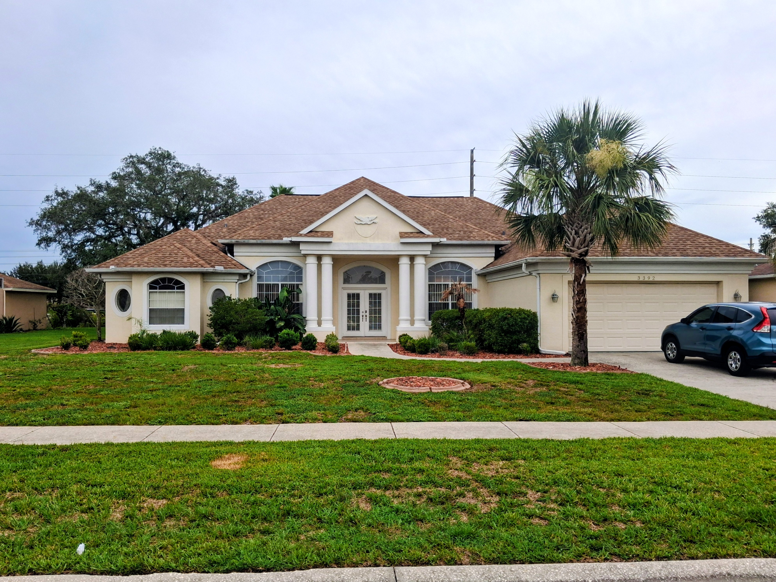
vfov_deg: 51.4
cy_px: 291
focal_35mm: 27
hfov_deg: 65.3
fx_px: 605
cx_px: 388
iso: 25
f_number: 1.8
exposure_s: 1/300
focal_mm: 4
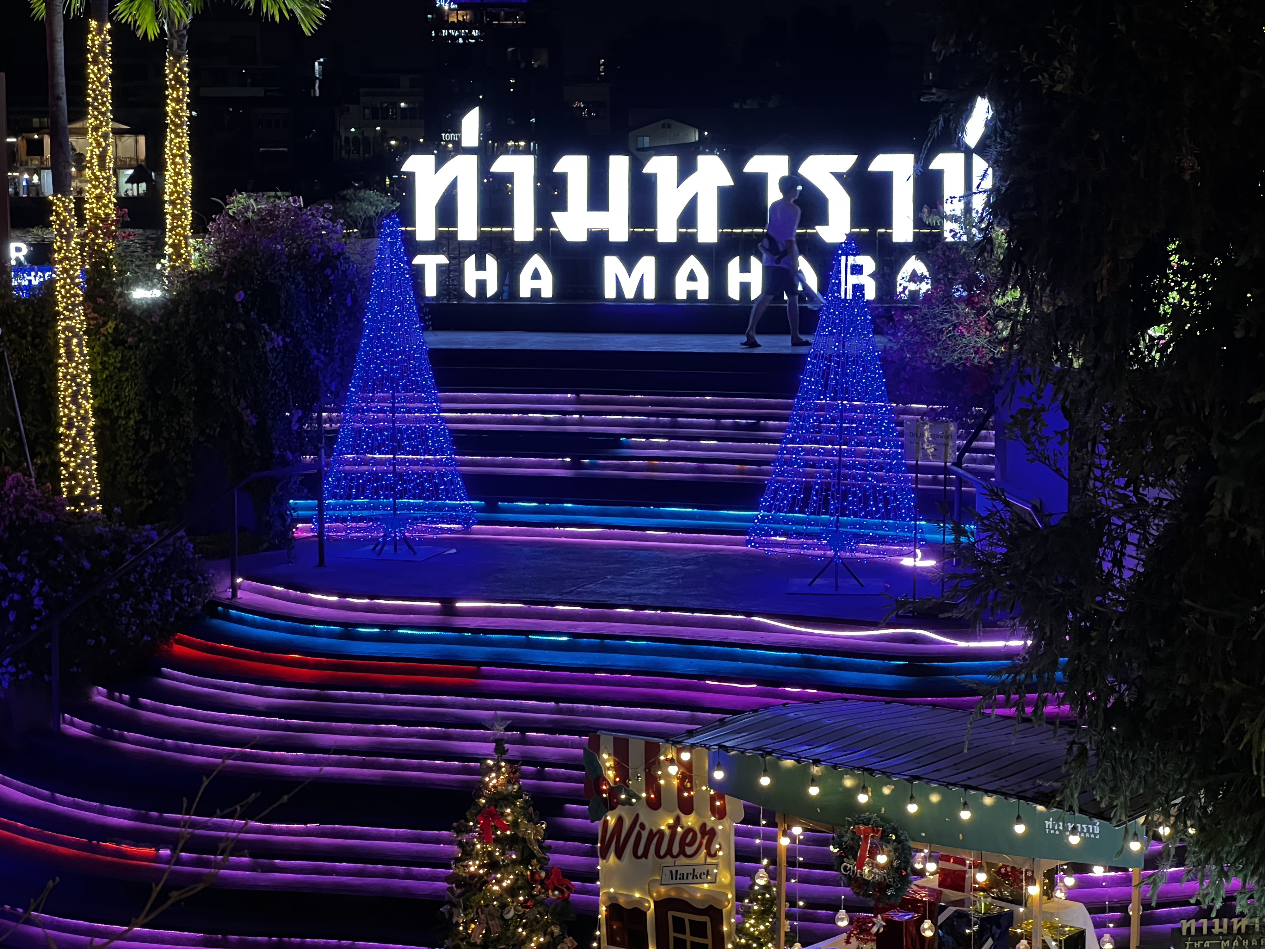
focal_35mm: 77
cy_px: 474
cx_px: 632
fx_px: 2814
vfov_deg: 19.1
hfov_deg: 25.3
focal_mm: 9
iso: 800
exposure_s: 1/25
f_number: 2.8
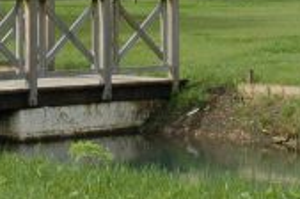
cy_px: -187
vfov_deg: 6.7
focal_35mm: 200
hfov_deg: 10.3
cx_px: 229
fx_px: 1661
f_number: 9.5
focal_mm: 25
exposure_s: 1/350
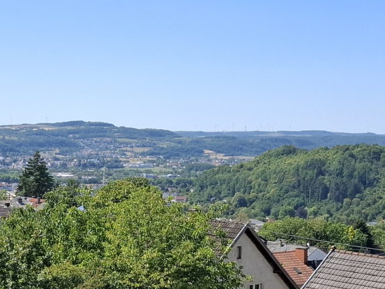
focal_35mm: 77
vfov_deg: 19.1
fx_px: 857
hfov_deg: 25.2
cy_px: 128
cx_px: 141
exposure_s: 1/1748
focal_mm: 5.54
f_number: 1.8
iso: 50
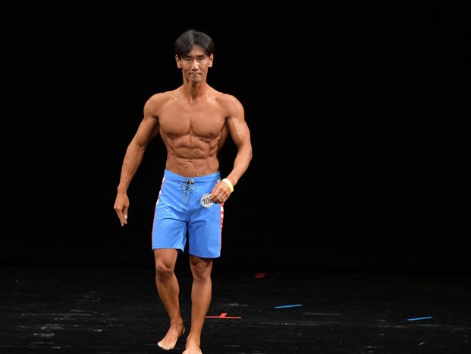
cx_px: 188
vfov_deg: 4.3
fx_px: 4654
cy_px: 188
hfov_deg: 5.8
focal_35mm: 342
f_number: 5.6
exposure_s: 1/400
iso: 3200
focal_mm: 190
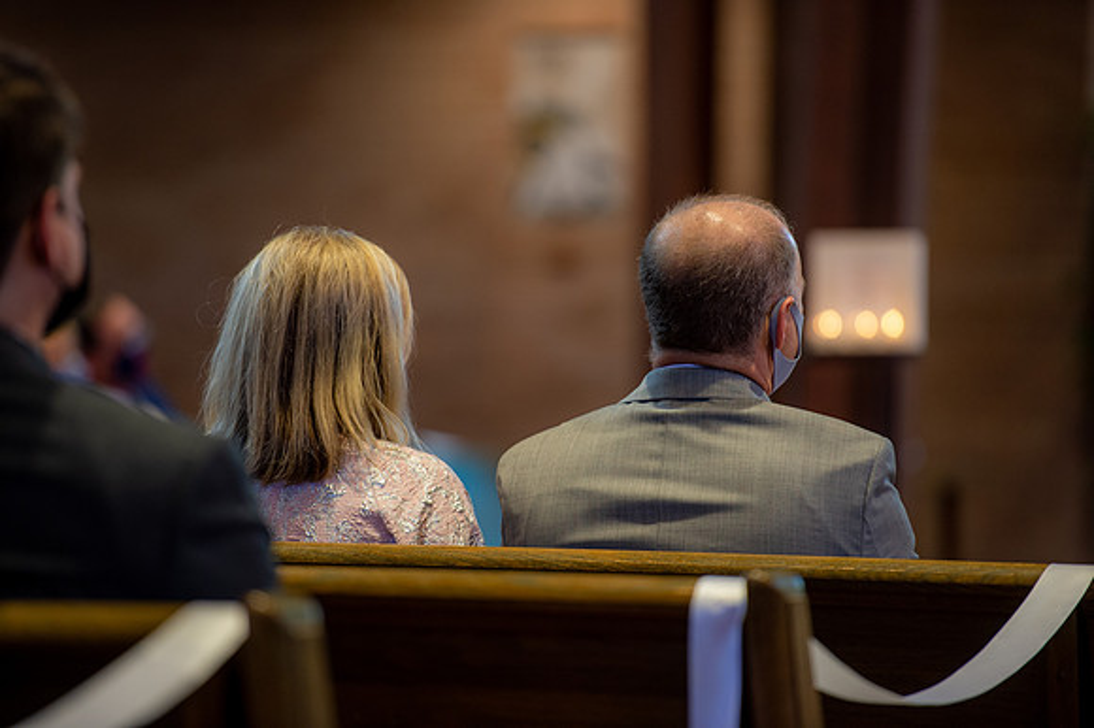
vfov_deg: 6.9
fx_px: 6074
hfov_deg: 10.3
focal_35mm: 200
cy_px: 364
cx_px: 547
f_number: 2.8
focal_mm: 200
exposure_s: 1/80
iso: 1250
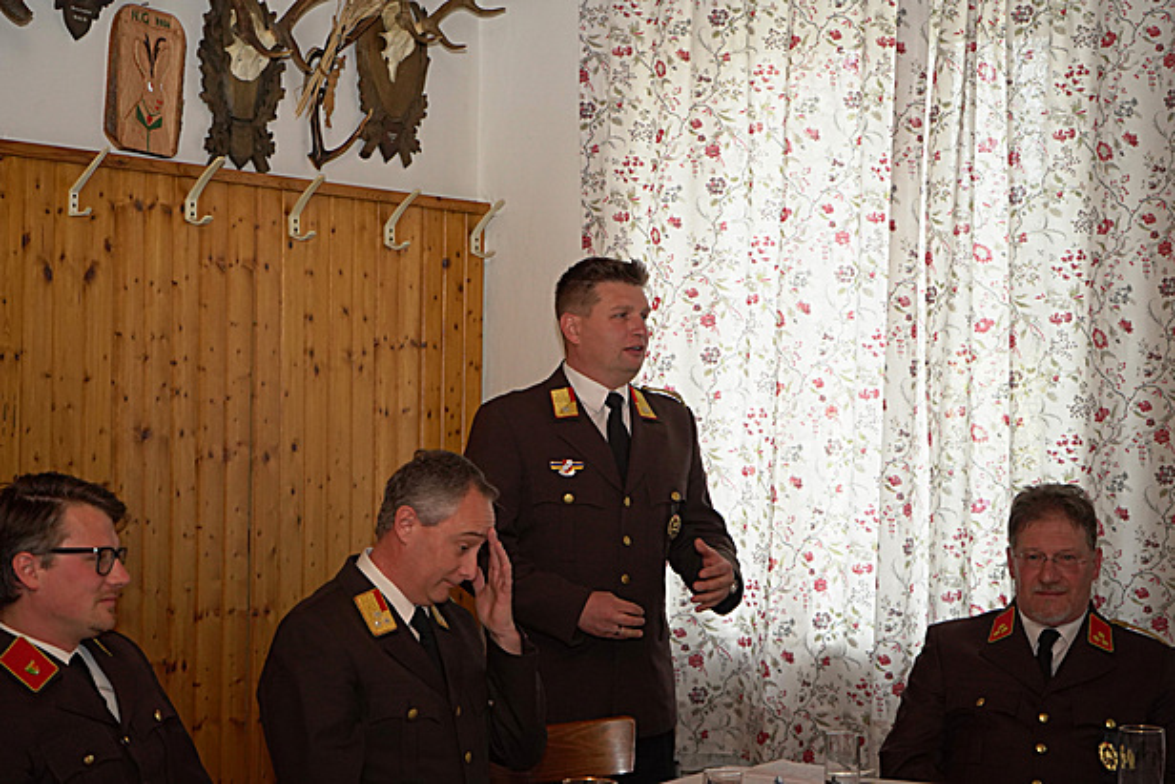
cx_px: 588
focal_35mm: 70
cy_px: 392
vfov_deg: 19.5
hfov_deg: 28.8
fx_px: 2285
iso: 4000
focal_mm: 70
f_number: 5.6
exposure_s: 1/1000
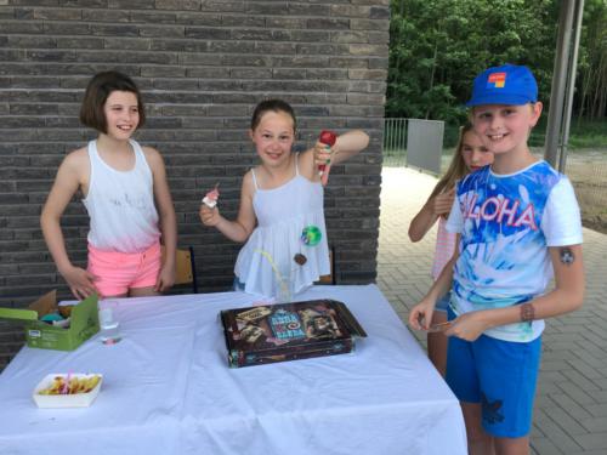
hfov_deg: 61.7
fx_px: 509
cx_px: 304
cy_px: 228
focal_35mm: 29
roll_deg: -2.1
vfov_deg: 48.2
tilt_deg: -15.0
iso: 25
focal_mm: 4.15
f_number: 2.2
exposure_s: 1/157
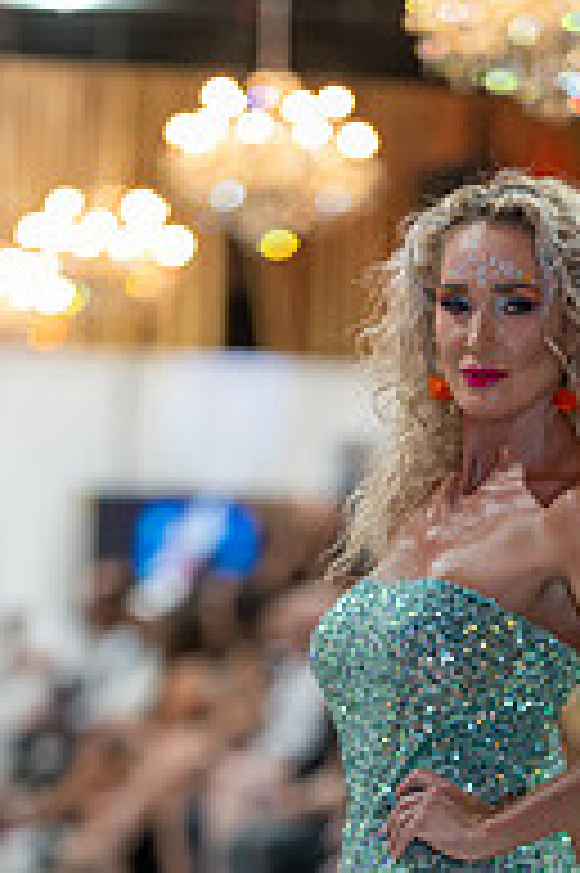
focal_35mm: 197
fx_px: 4769
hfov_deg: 7.0
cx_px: 414
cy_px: 958
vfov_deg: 10.3
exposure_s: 1/160
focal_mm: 85
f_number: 1.4
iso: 200
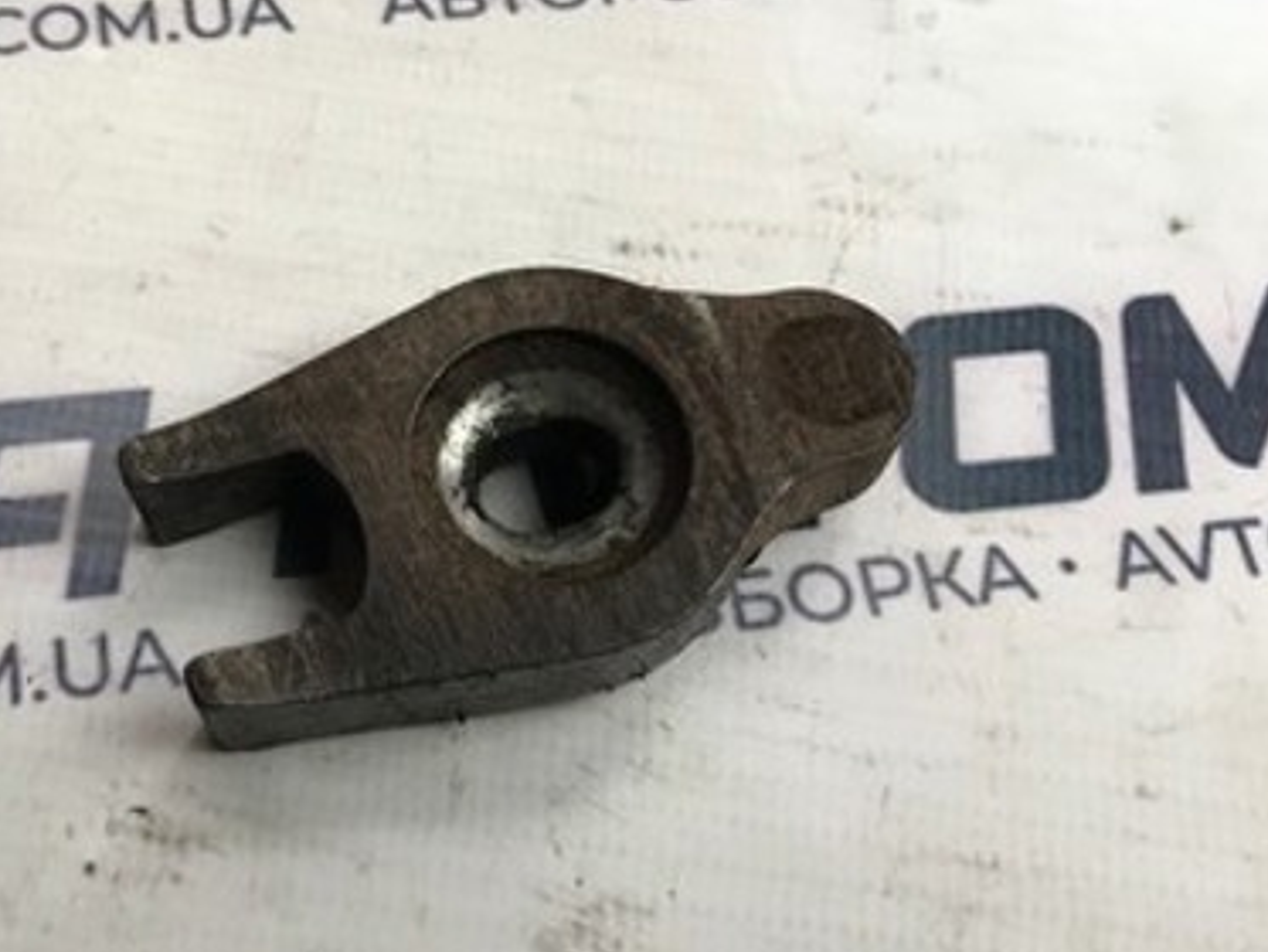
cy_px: 432
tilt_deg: -65.1
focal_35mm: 48
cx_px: 245
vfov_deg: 30.3
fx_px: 1759
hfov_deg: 38.1
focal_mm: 3.99
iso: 32
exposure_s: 1/100
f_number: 1.8
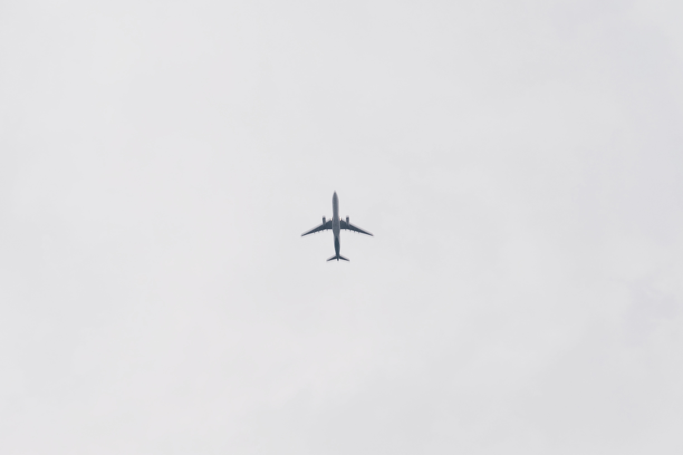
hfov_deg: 27.0
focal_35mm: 75
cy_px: 228
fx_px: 1423
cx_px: 342
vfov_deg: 18.2
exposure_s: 1/30
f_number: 5.6
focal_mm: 50
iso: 640
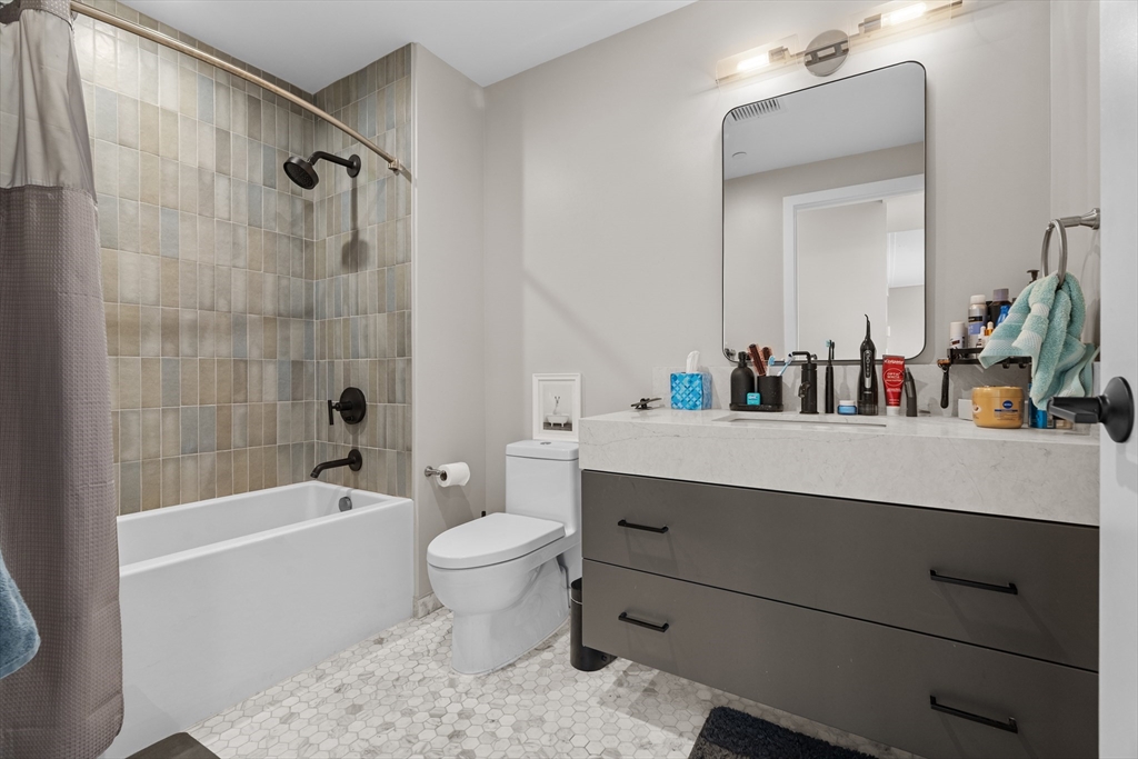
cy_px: 380
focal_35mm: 16
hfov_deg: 96.7
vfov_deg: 73.8
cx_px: 569
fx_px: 506
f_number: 9
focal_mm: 16
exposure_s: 1.6
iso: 320
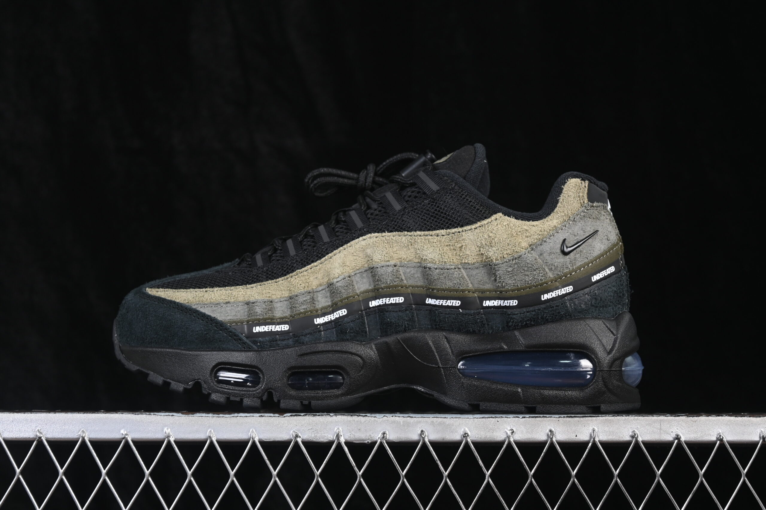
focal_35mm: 75
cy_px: 255
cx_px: 383
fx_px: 1596
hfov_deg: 27.0
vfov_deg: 18.2
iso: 160
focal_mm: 50
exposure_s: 1/60
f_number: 6.3
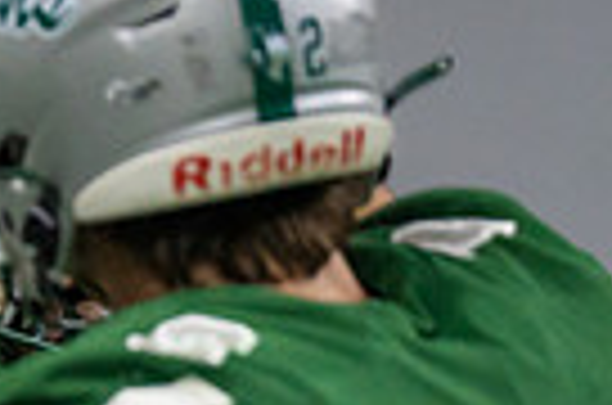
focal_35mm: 771
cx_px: -531
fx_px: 13076
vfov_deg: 1.8
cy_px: 670
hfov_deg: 2.7
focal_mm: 164
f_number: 2.8
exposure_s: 1/1250
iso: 1600
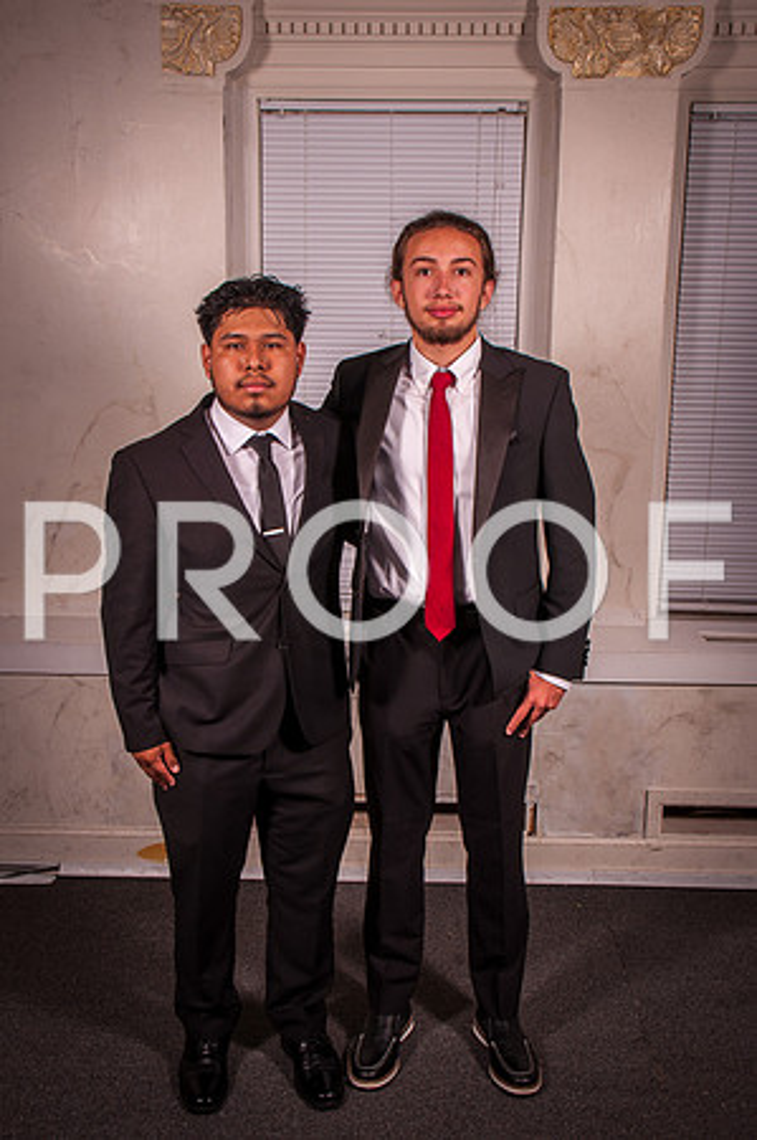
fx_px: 1423
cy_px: 570
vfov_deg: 43.6
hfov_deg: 29.8
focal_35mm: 45
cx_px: 378
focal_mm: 30
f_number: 14
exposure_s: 1/125
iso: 200
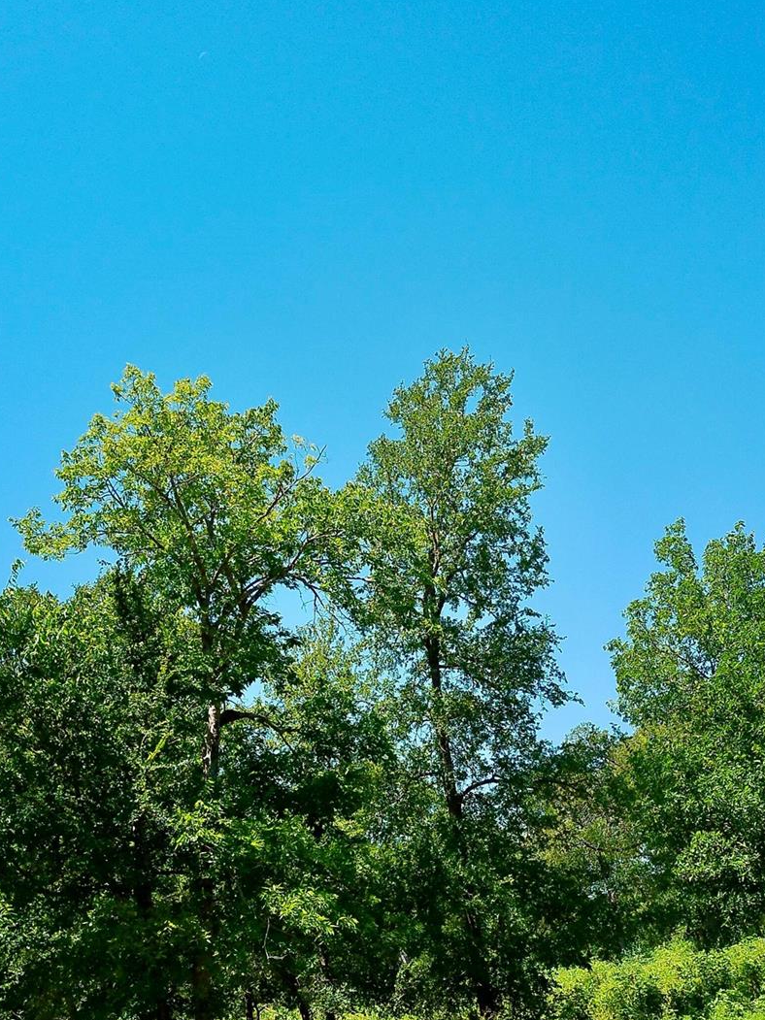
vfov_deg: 47.7
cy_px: 724
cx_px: 390
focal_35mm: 38
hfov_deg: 37.7
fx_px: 1120
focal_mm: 6.8
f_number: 2
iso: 100
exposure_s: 1/1512
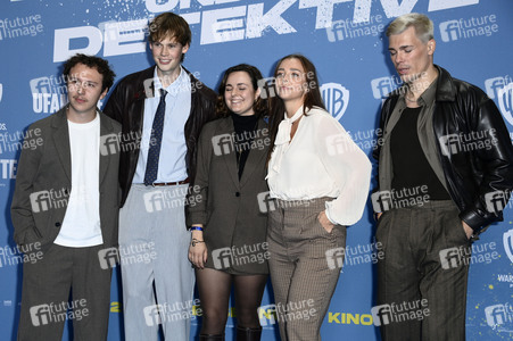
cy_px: 170
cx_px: 256
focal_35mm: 65
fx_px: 926
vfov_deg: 20.9
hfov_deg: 31.0
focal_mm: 65
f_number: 5.6
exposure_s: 1/250
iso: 1250
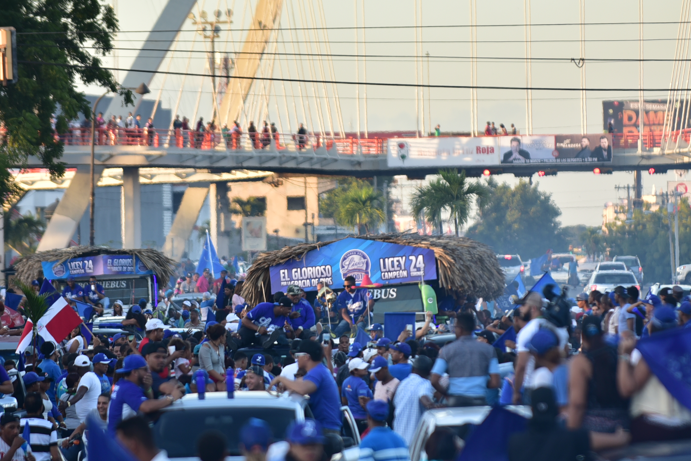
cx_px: 385
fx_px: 6372
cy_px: 318
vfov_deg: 4.1
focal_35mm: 332
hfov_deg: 6.2
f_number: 2.8
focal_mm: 200
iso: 160
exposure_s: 1/250
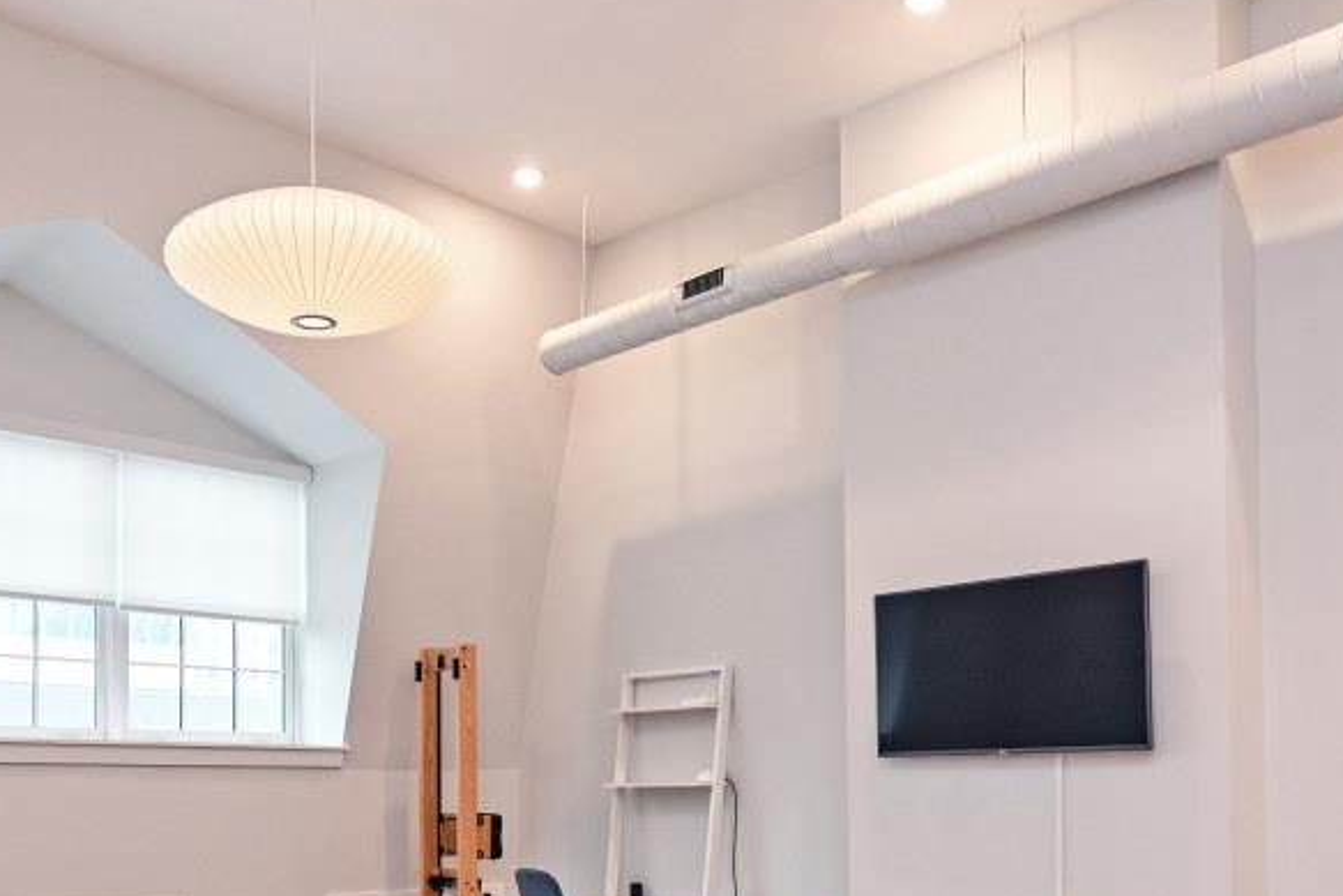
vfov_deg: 35.4
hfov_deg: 53.0
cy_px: 751
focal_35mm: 36
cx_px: 594
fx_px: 1343
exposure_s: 1/60
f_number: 4
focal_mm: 14
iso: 360
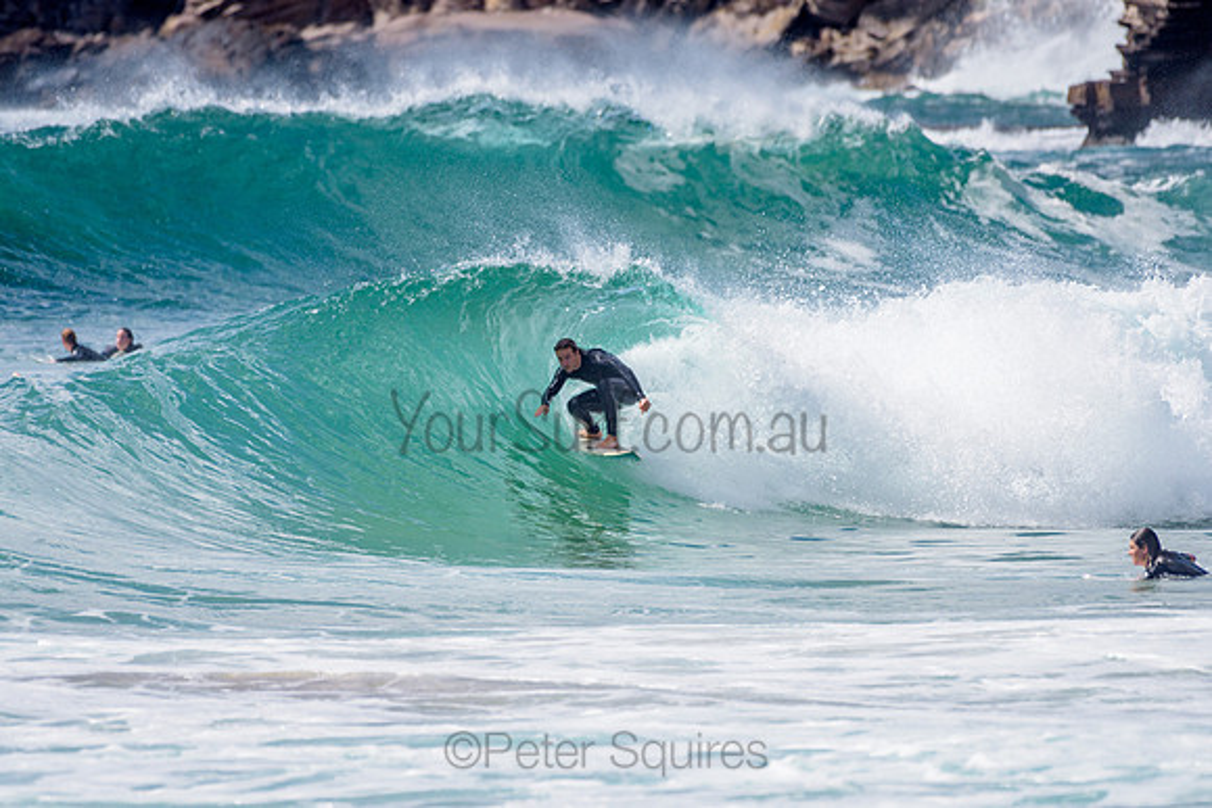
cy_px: 454
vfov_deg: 2.2
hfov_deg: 3.4
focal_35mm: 613
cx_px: 515
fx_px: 20645
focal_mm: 500
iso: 100
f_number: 5.6
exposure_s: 1/2000
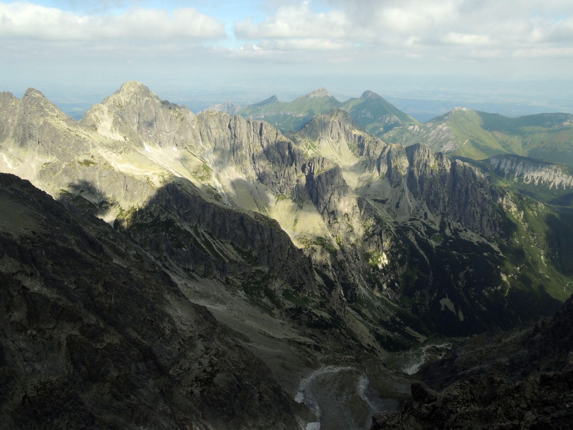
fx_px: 397
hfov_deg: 71.6
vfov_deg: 56.8
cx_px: 286
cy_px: 215
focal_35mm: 24
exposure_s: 1/160
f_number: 8
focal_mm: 4.3
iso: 100
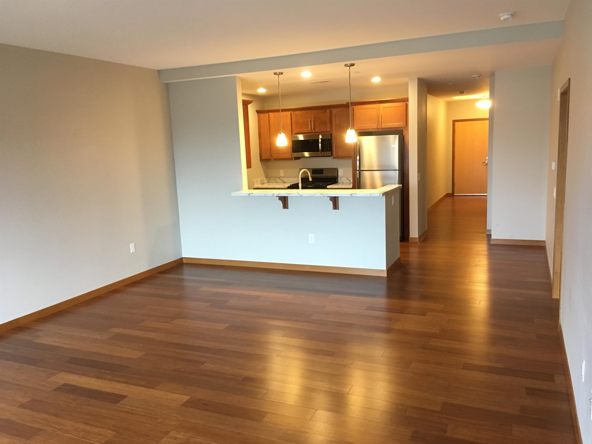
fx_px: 496
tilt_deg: -8.9
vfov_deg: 48.2
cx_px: 296
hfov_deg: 61.7
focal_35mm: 29
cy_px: 222
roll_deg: +1.7
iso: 160
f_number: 2.2
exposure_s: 1/30
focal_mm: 4.15
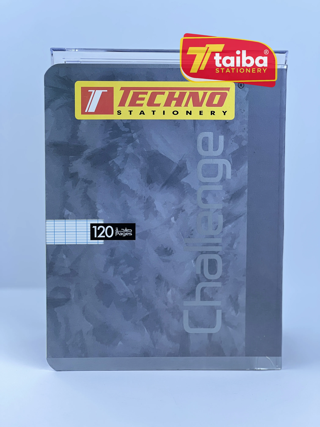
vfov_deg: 25.3
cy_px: 214
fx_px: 949
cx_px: 160
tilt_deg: -10.9
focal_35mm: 77
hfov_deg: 19.1
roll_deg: -0.7
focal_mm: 9
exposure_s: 1/135
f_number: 2.8
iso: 20
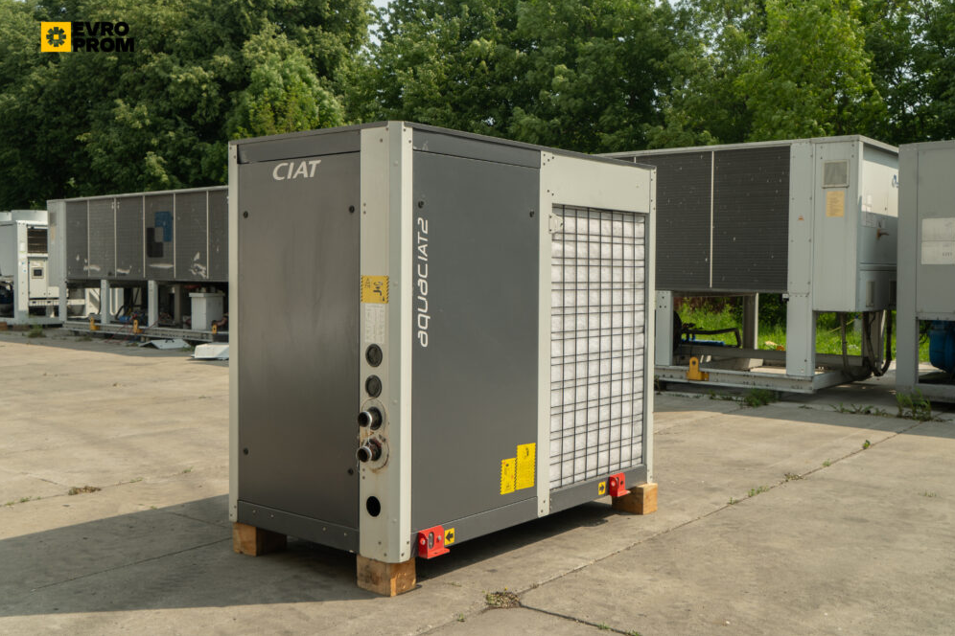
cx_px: 490
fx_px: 955
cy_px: 310
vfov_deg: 36.9
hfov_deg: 53.1
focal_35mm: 36
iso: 100
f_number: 9
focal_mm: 35
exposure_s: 1/100
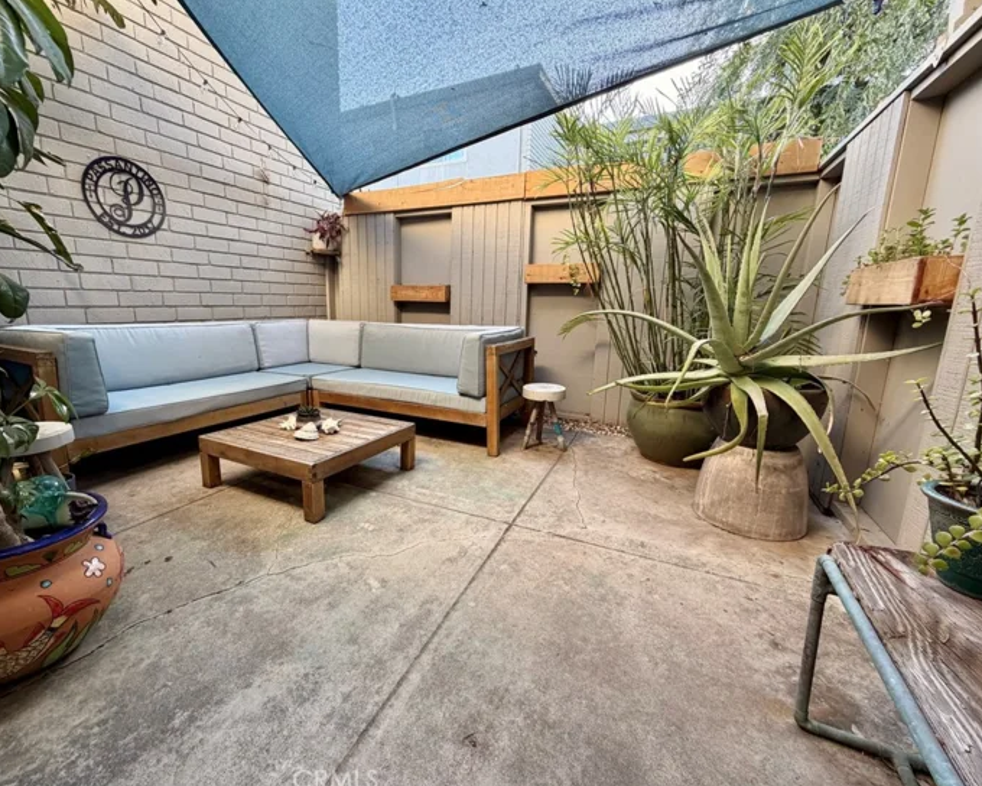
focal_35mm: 15
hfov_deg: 96.6
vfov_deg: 84.0
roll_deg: -0.3
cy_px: 390
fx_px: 436
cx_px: 453
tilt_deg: -11.2
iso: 200
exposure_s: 1/121
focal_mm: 2.22
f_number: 2.2
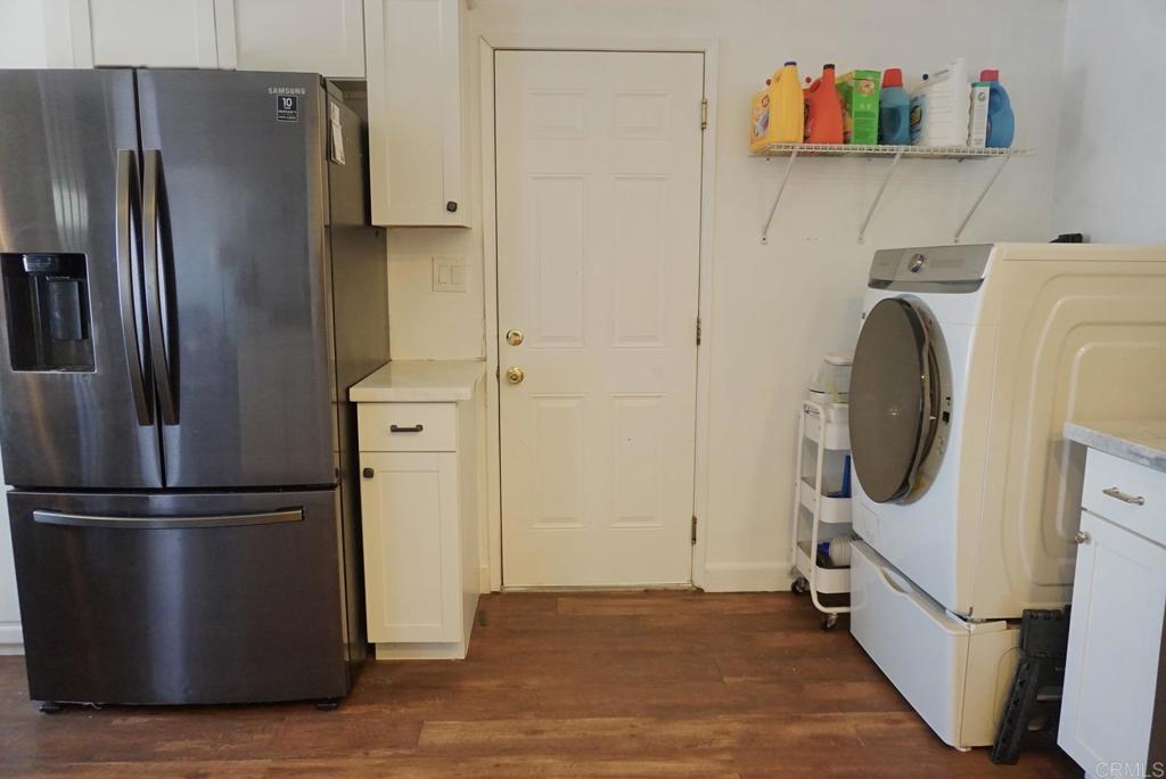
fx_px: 778
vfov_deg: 53.2
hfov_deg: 73.7
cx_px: 583
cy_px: 390
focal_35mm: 24
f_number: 3.5
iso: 2500
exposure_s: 1/160
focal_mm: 16
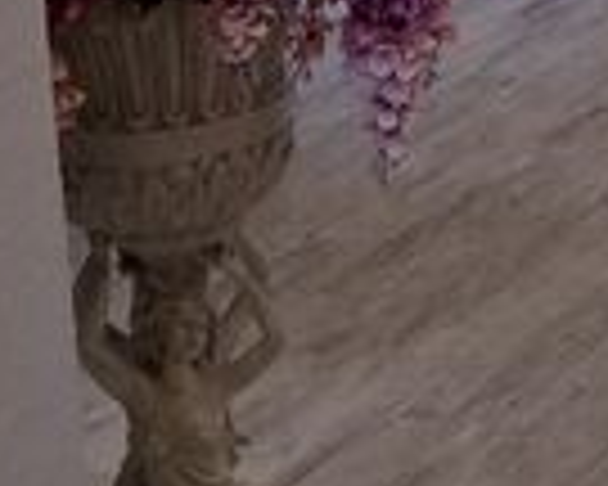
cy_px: -374
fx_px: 3797
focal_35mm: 211
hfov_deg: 8.6
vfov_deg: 7.1
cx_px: 1266
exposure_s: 1/60
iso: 128
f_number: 1.7
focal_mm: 4.71
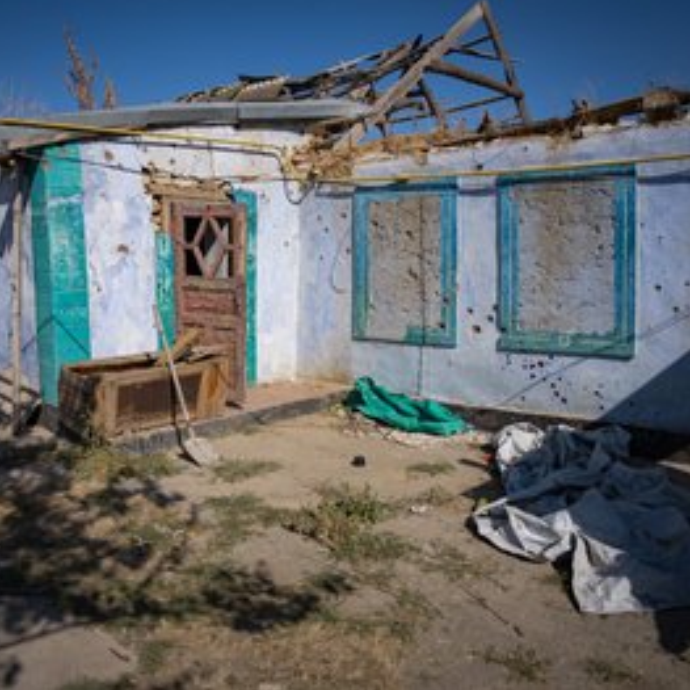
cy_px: 342
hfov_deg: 52.3
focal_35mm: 31
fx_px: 699
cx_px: 294
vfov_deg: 52.5
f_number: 2.8
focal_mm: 24
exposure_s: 1/5000
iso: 160
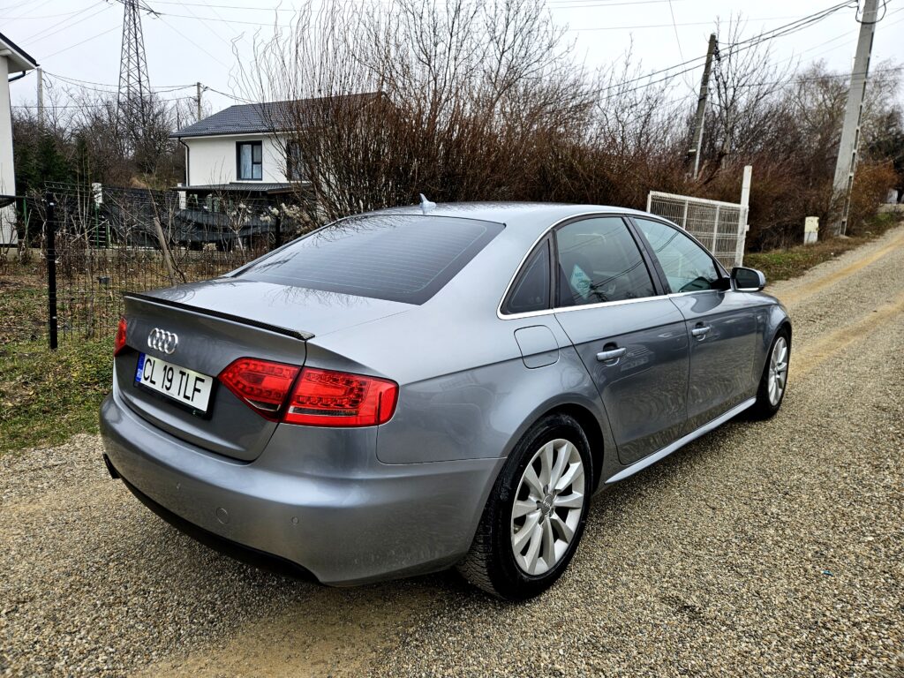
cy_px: 339
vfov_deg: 58.9
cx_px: 452
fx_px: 601
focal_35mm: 23
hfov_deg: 73.9
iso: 25
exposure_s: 1/312
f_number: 1.8
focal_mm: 5.4
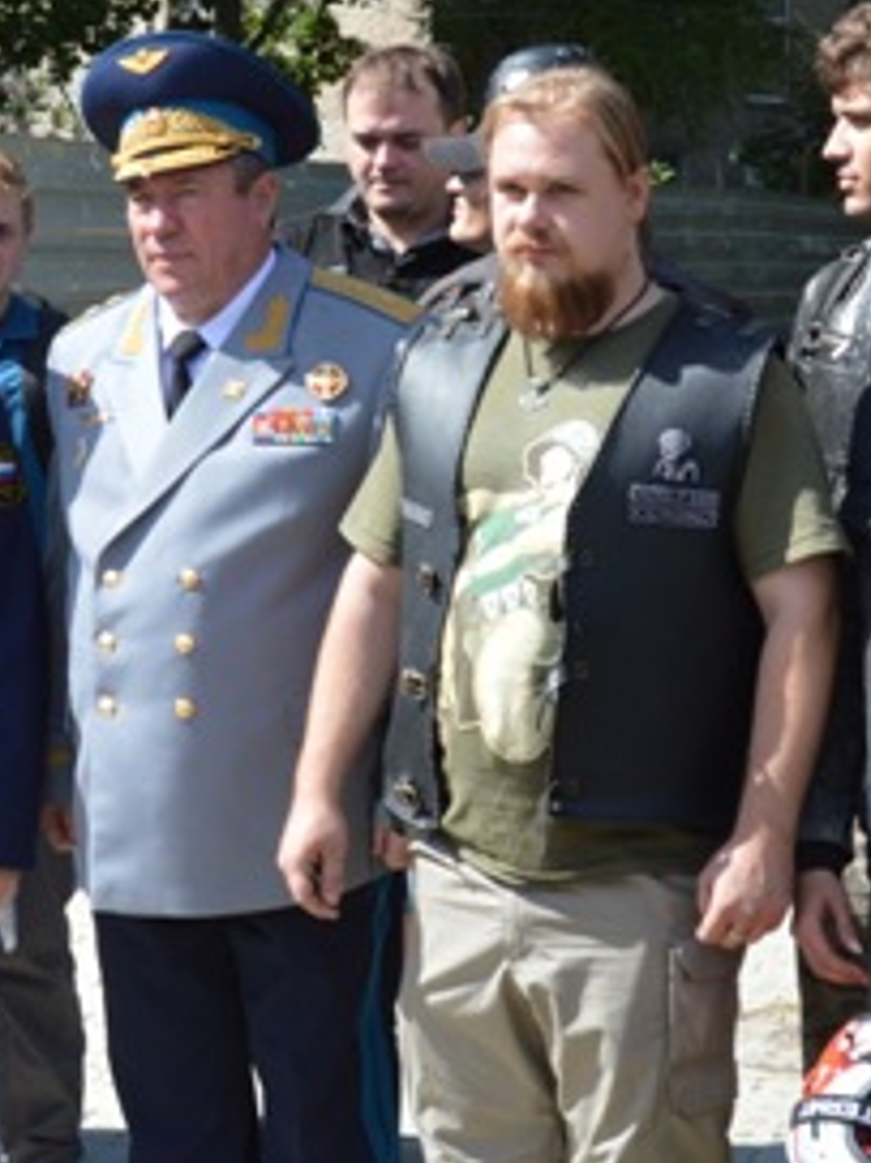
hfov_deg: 15.1
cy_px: 521
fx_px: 3290
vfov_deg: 20.0
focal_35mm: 98
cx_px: 313
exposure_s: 1/200
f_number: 7.1
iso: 100
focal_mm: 18
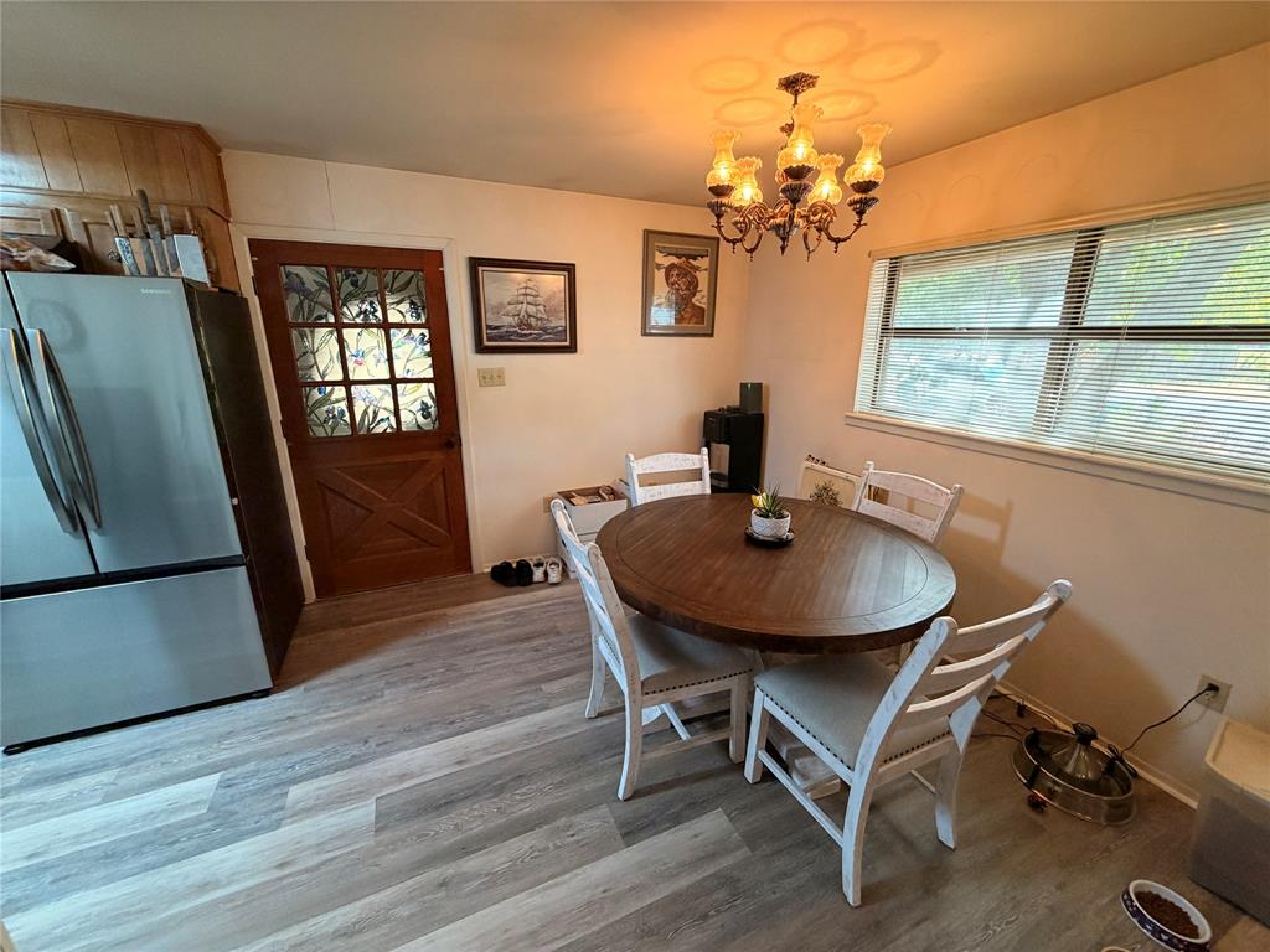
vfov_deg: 85.7
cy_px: 476
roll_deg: -0.1
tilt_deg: -15.8
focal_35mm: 14
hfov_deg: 102.1
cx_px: 635
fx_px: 514
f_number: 2.2
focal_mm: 2.22
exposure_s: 1/60
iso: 320
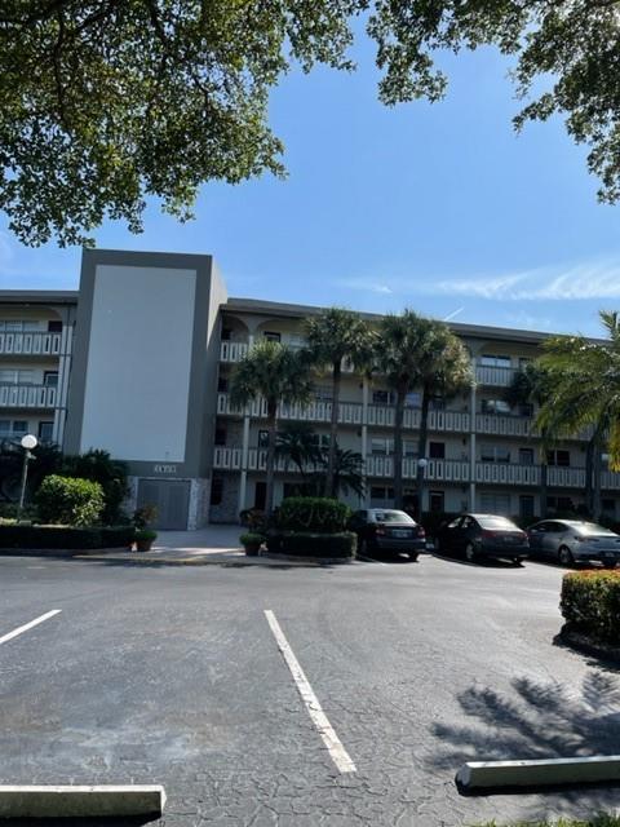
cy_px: 414
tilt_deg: +8.6
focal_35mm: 26
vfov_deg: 67.3
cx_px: 310
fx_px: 621
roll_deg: -2.0
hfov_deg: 53.1
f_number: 1.6
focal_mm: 4.2
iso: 32
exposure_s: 1/5051
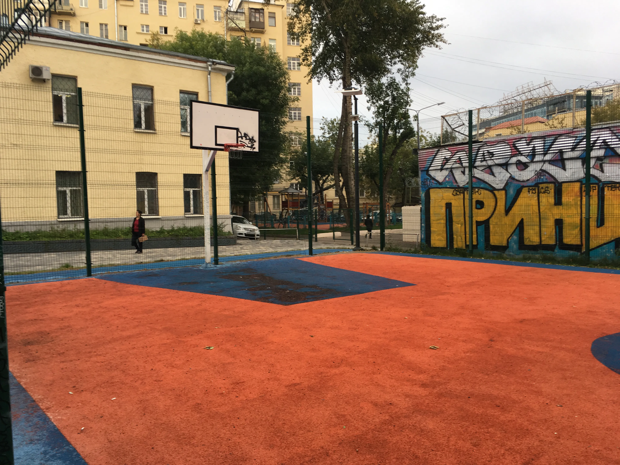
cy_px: 232
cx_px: 310
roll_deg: +0.9
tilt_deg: -3.3
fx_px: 519
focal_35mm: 29
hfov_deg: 61.7
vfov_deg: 48.2
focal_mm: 4.15
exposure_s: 1/100
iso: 25
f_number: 2.2
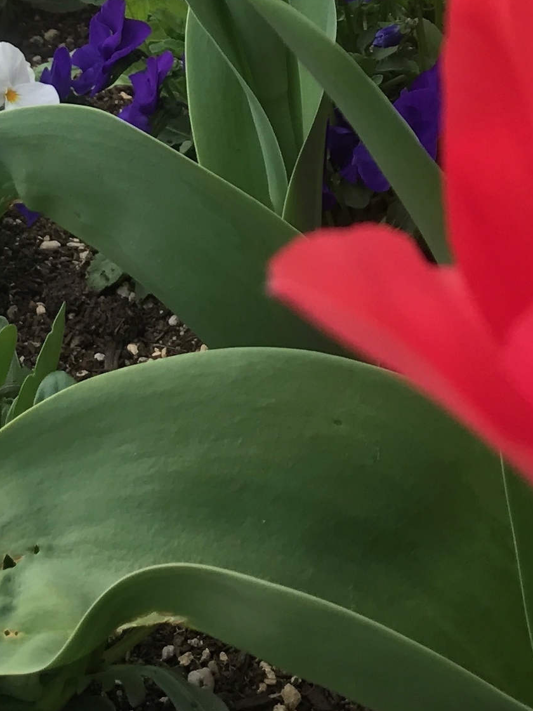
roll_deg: -0.6
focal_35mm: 96
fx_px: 1971
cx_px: 287
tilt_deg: -15.7
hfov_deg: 15.4
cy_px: -202
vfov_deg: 19.0
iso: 20
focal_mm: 4
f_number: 1.8
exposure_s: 1/363
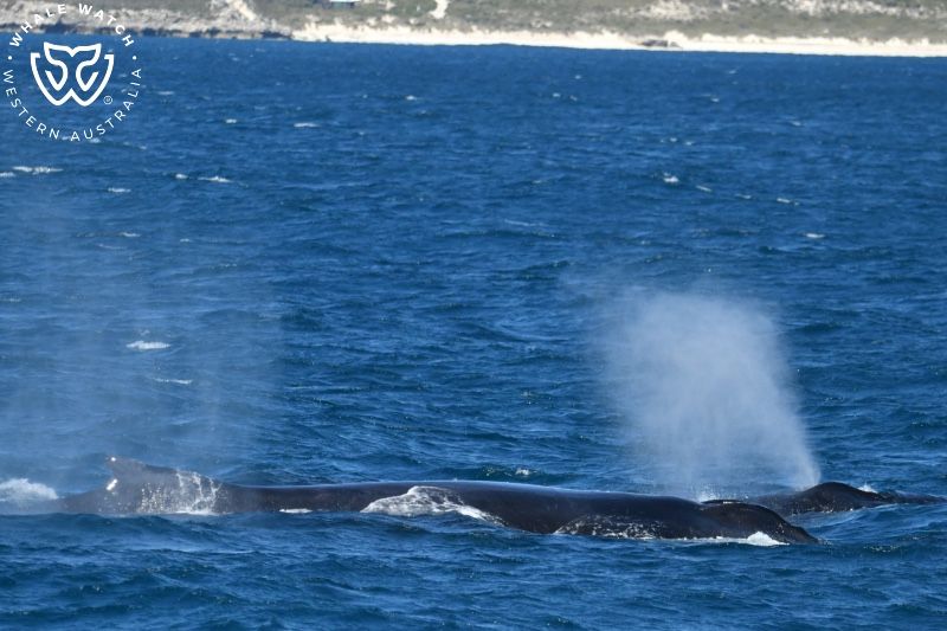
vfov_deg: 4.6
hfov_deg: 6.9
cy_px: 316
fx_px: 7890
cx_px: 474
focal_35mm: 300
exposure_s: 1/8000
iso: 1250
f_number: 5.6
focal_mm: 300
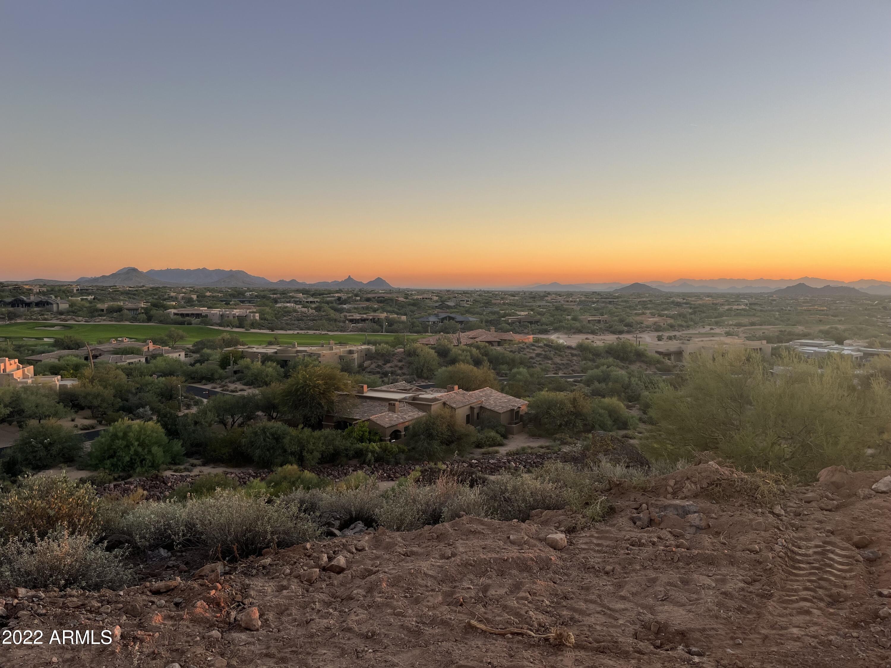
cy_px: 334
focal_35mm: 26
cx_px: 446
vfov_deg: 53.1
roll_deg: +0.5
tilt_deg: -4.8
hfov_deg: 67.3
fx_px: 669
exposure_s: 1/209
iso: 40
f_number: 1.6
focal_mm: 5.1
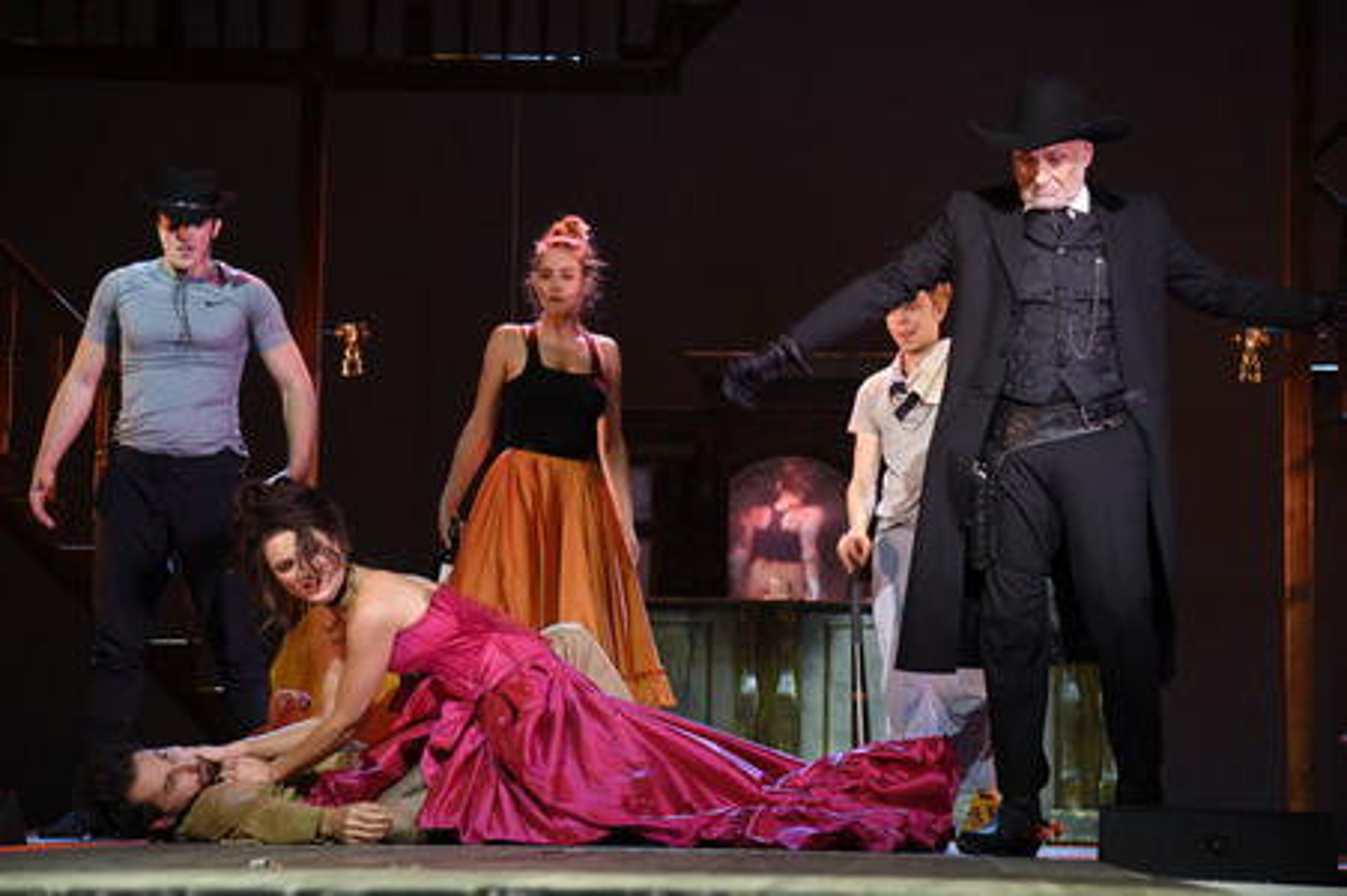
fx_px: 3215
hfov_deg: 23.7
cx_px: 674
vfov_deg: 15.9
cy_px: 448
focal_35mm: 86
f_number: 6.3
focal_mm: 86
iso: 1600
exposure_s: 1/60
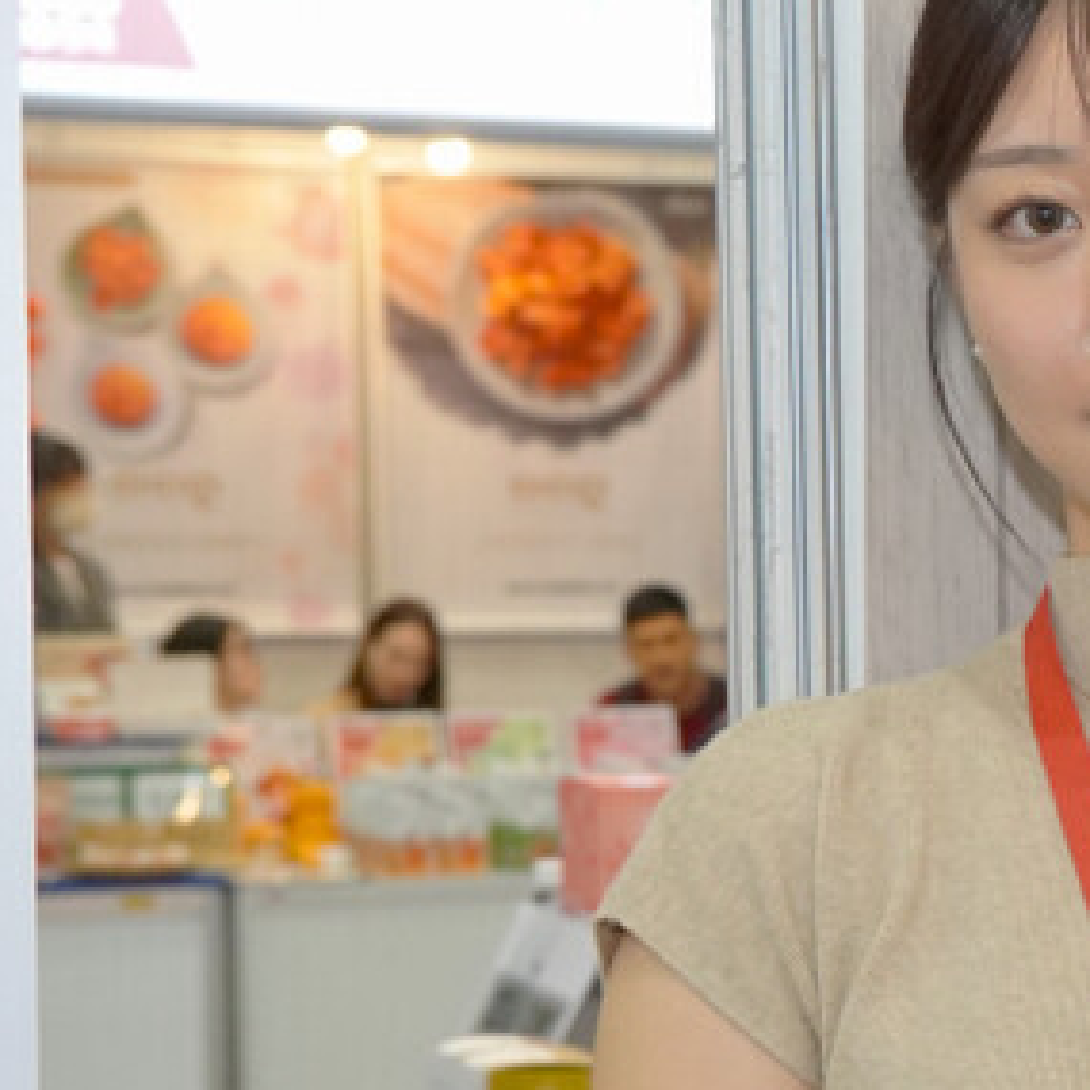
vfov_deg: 16.1
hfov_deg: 14.6
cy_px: 817
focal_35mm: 107
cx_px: 1820
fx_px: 3827
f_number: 4
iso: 1600
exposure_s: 1/160
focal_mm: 25
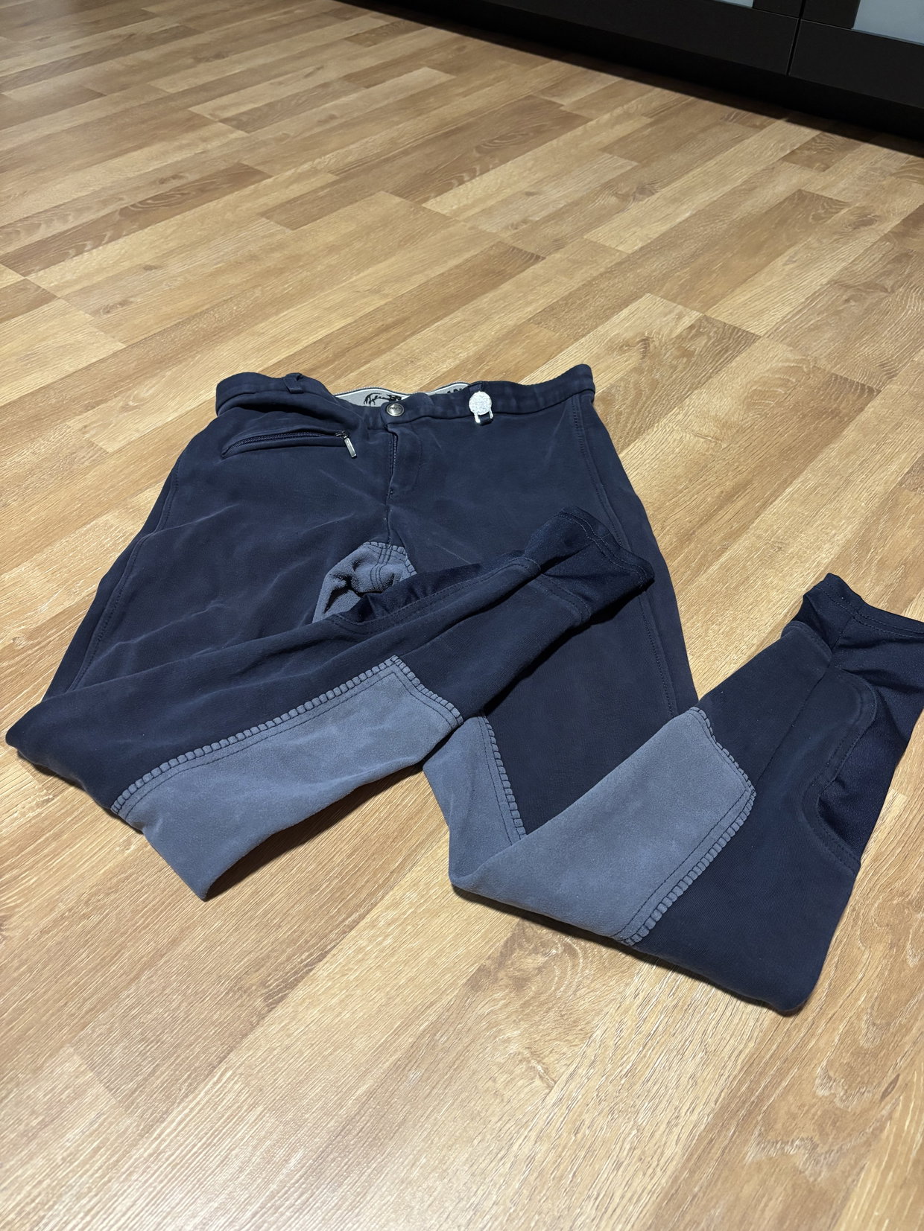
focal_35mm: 26
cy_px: 616
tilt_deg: -46.8
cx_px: 462
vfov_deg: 67.3
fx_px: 925
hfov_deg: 53.1
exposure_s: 1/50
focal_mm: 5.96
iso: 400
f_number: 1.6
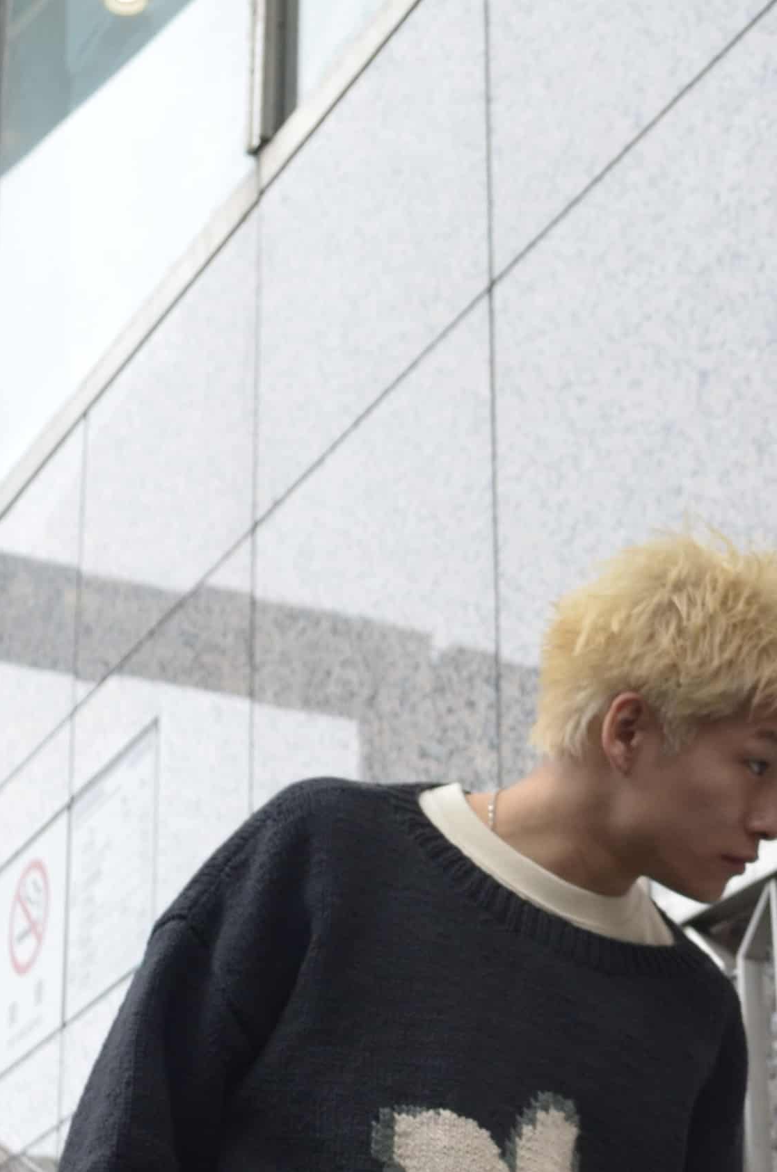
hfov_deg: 18.1
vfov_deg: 27.1
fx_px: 2405
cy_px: 824
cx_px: 668
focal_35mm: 74
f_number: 3.8
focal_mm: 22
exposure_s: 1/125
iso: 450
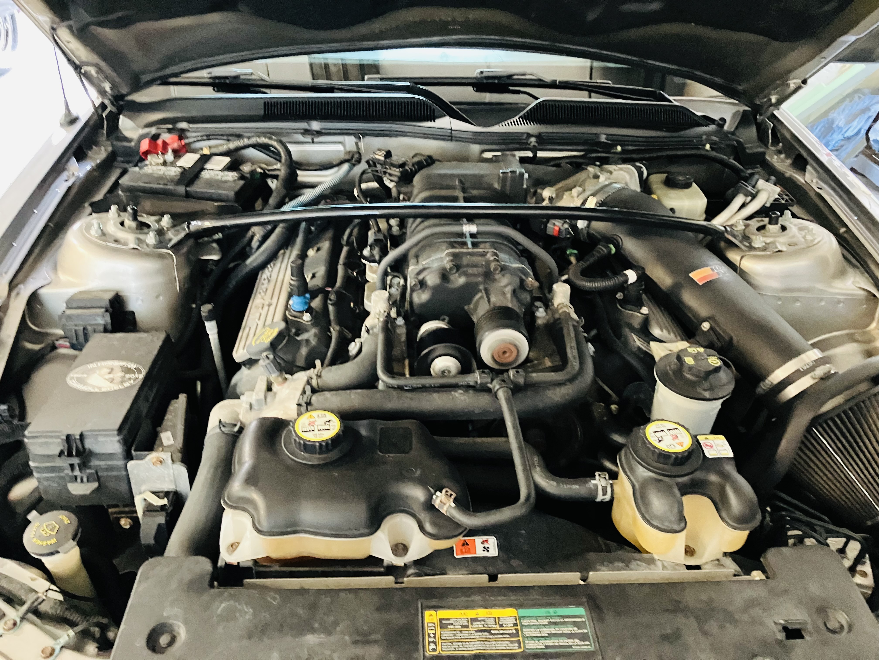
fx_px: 711
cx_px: 440
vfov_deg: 49.7
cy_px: 330
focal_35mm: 28
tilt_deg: -35.3
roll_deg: -2.1
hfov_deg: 63.4
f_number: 1.8
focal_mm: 3.99
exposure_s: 1/24
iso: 640
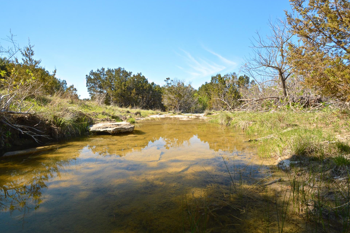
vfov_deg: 73.6
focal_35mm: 16
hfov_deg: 96.8
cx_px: 172
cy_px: 123
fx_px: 155
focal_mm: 10
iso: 200
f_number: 16
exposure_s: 1/25
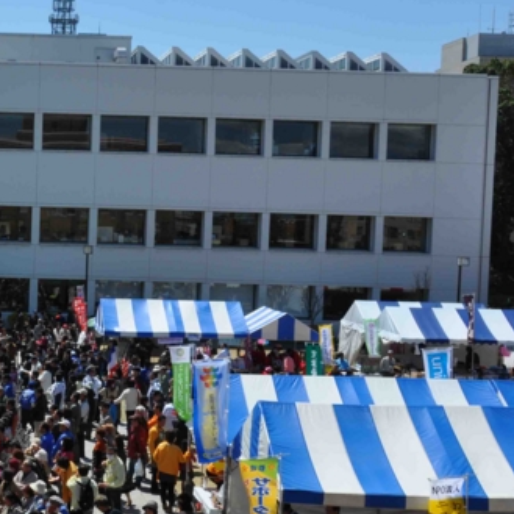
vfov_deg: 25.3
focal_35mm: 68
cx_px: -41
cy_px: 284
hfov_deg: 23.9
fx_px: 1142
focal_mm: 22
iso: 200
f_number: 14
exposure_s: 1/200
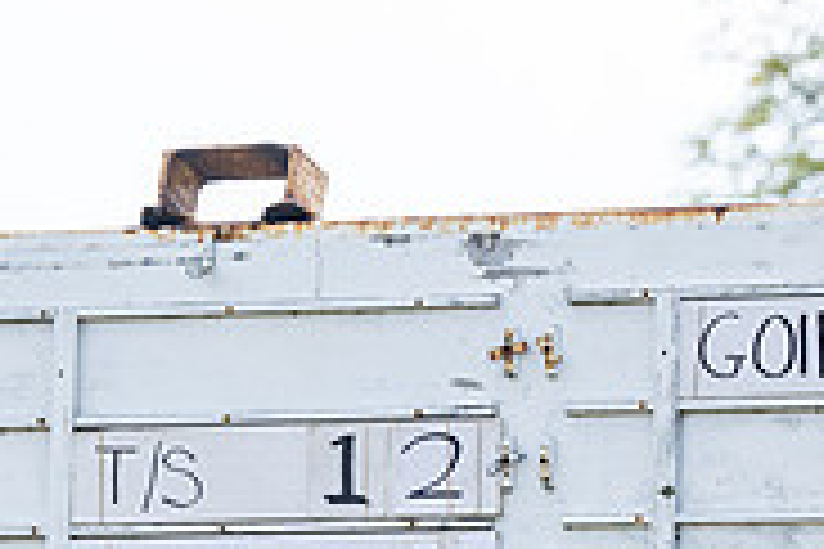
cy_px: 990
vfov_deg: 3.6
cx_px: 110
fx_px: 8789
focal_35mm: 384
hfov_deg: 5.4
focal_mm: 104
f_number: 5
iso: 200
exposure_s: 1/800
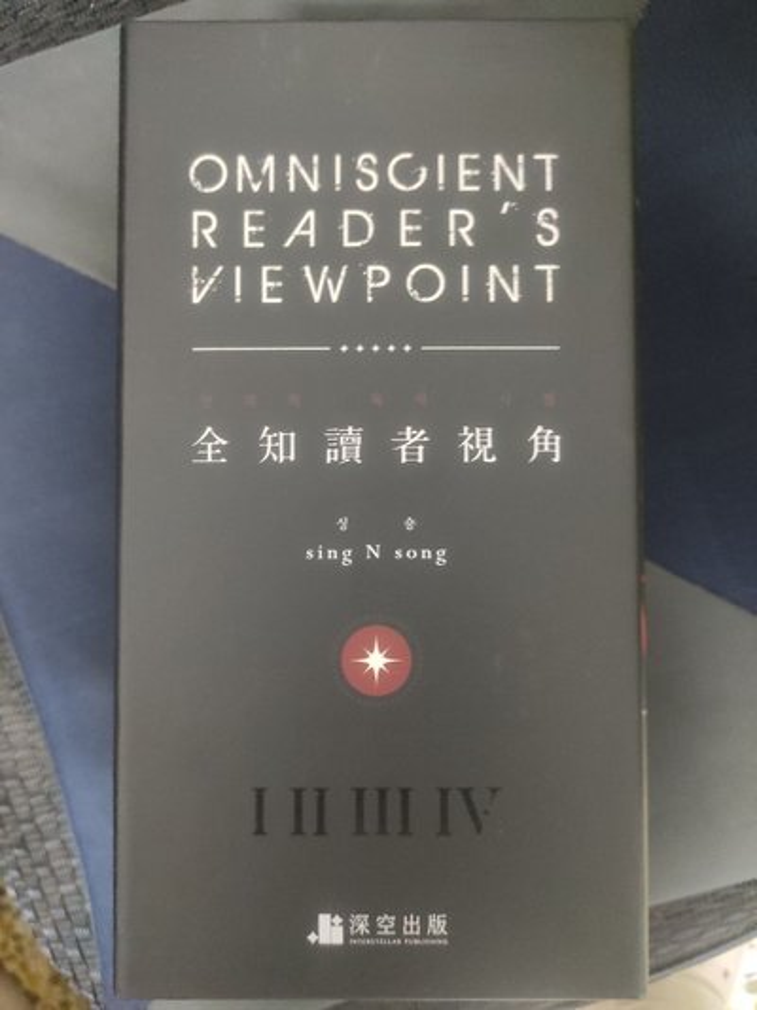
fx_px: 730
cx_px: 378
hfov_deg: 54.8
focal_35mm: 25
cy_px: 505
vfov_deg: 69.4
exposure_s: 1/17
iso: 2391
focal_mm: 5.43
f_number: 1.89
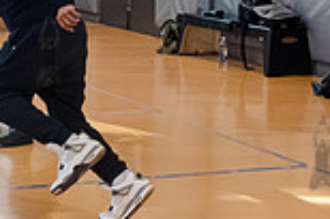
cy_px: 79
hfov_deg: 13.9
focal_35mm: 147
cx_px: 85
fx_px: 1345
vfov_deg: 9.3
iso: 8000
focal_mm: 35
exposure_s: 1/800
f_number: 5.6
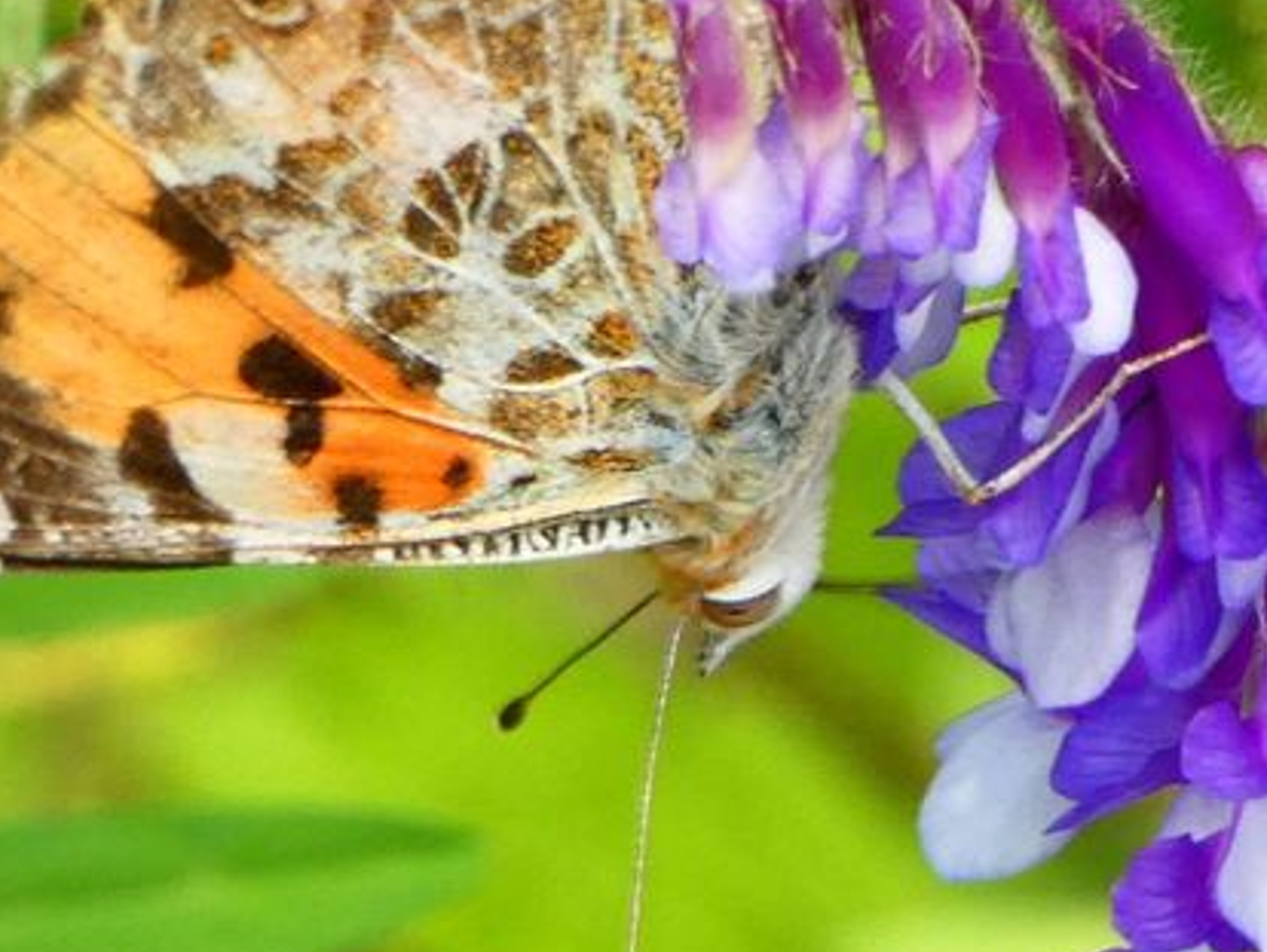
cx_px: 589
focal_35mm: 1165
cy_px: 358
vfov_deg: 1.3
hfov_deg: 1.7
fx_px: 42666
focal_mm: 101.4
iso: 160
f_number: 5.6
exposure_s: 1/100
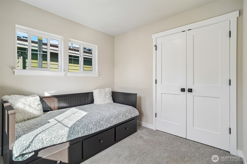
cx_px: 124
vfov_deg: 73.7
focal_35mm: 16
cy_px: 82
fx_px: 110
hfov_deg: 96.7
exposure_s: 1/250
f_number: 8
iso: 1600
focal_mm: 16
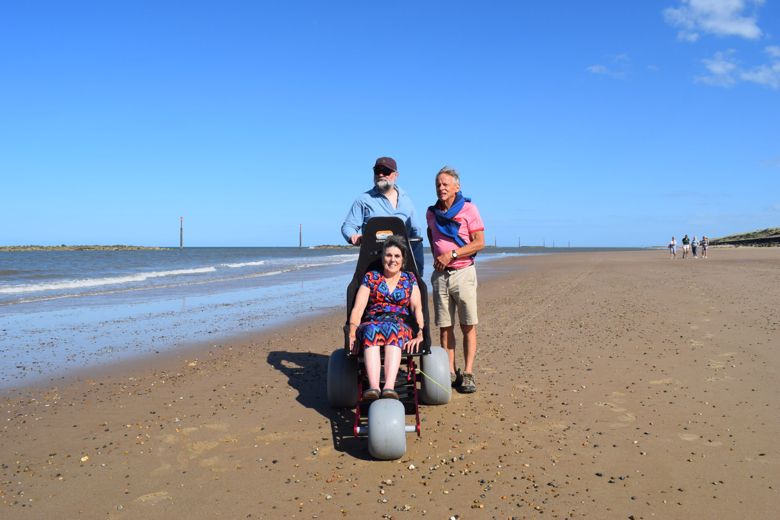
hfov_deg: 67.4
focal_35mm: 27
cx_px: 390
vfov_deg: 47.9
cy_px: 260
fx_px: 585
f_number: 10
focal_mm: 18
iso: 200
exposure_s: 1/400
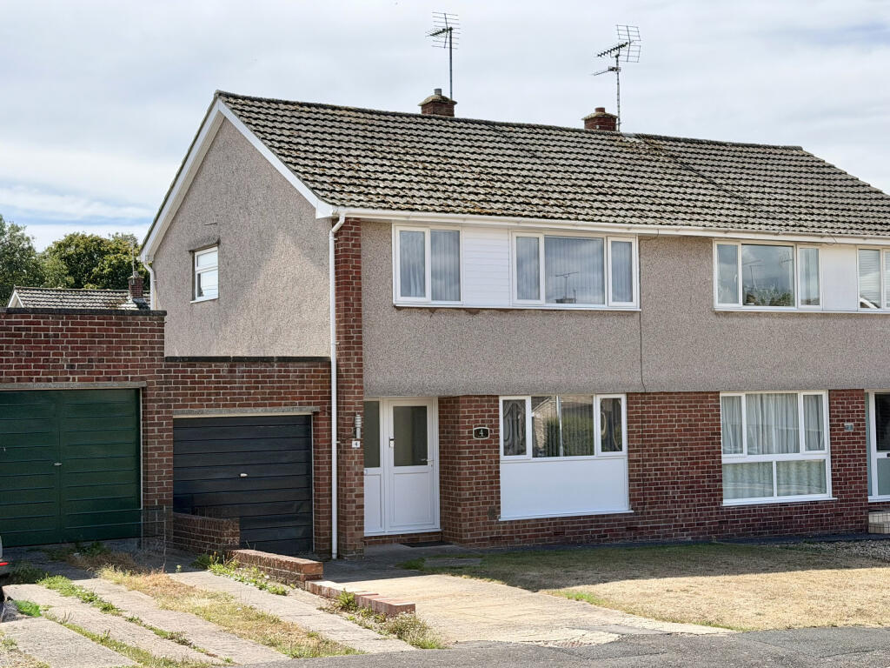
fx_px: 1234
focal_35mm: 48
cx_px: 445
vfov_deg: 30.3
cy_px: 334
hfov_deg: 39.7
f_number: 1.78
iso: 64
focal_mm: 6.76
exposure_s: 1/5587
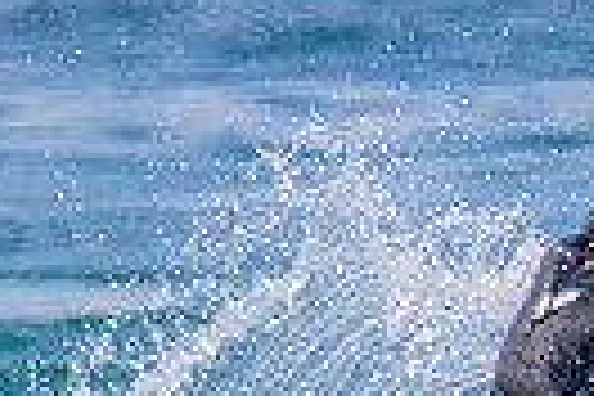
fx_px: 57795
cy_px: 731
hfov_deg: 0.6
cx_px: 1062
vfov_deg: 0.4
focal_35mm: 3503
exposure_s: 1/2000
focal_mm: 800
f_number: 11
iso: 1800
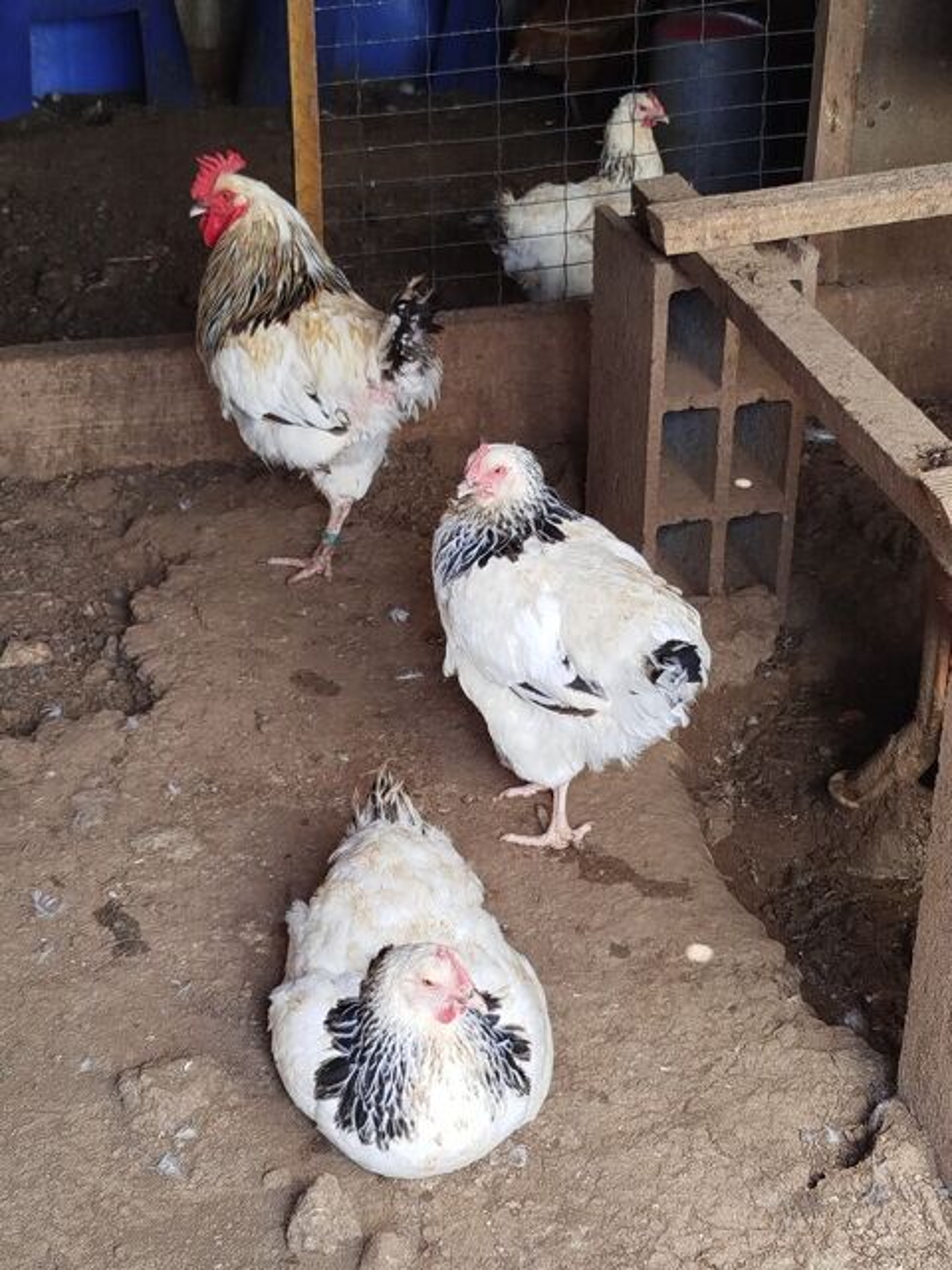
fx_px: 1833
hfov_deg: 29.1
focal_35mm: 50
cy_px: 635
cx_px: 476
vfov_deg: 38.2
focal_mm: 5.31
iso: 64
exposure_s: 1/50
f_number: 1.7
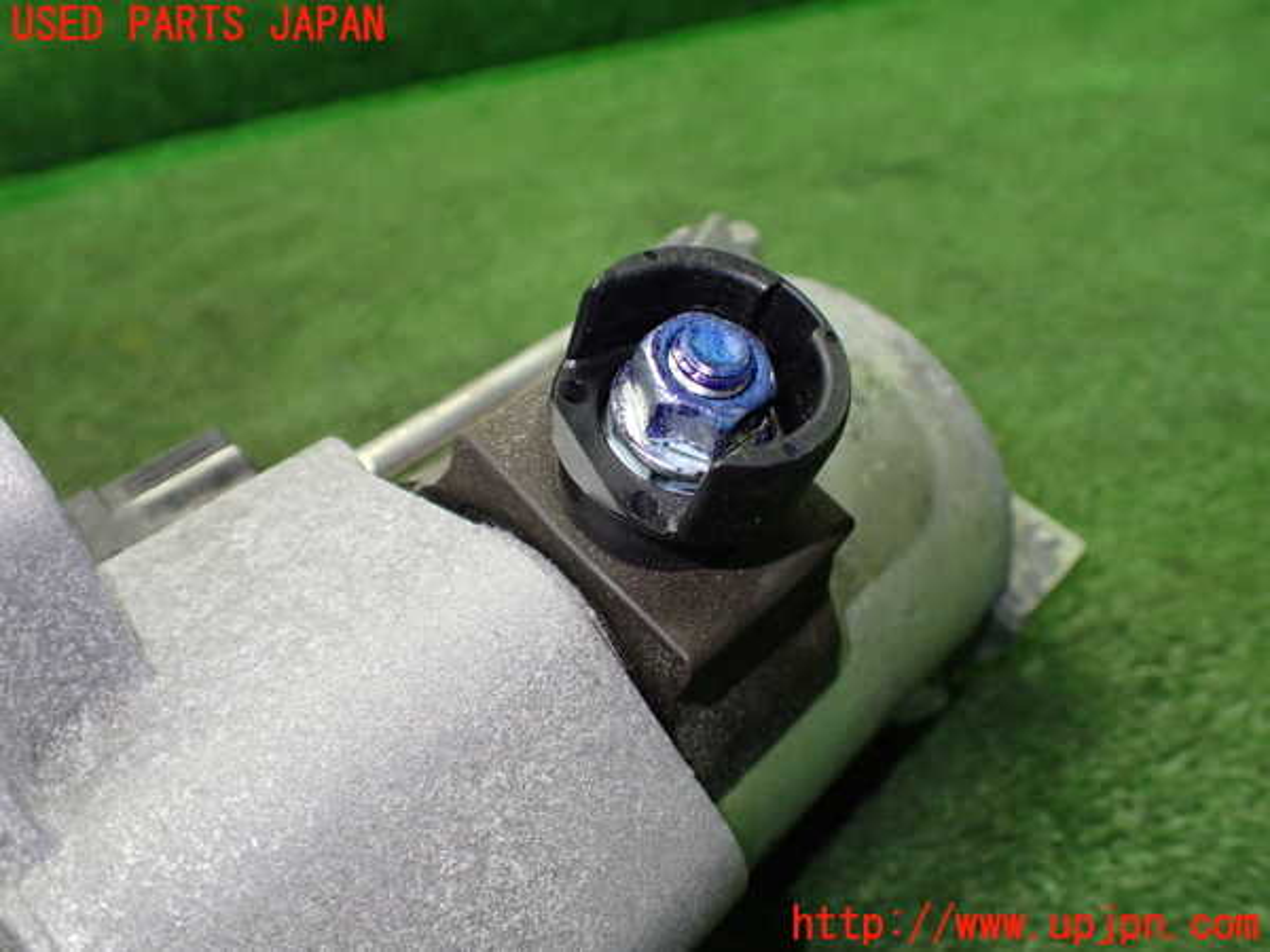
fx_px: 1101
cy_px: 476
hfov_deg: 60.0
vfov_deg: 46.8
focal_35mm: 30
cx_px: 635
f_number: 2.3
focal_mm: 5.4
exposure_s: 1/125
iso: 500
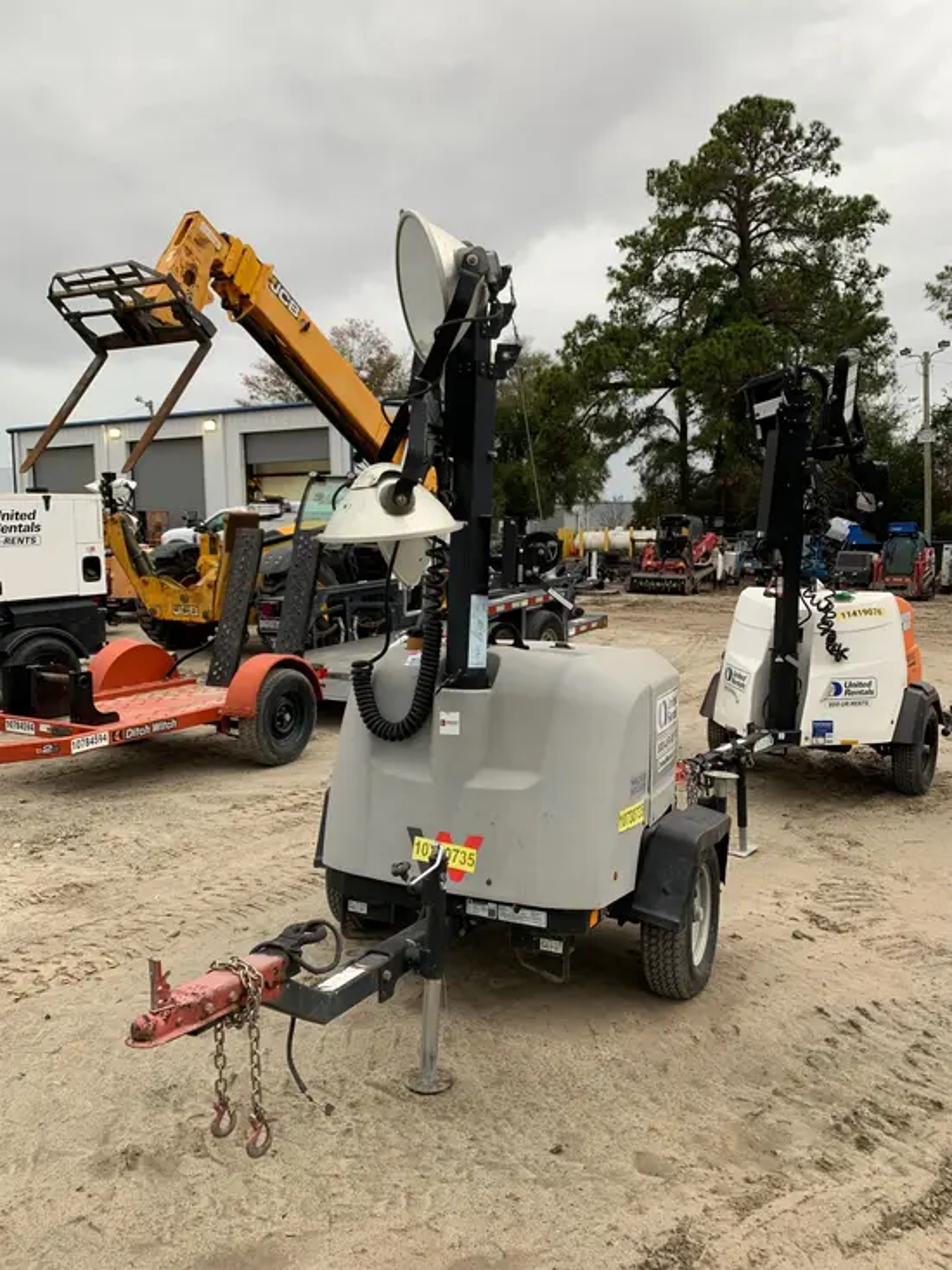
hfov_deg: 53.1
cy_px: 635
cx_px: 476
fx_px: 953
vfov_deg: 67.3
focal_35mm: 26
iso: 32
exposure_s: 1/121
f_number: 1.8
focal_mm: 4.25
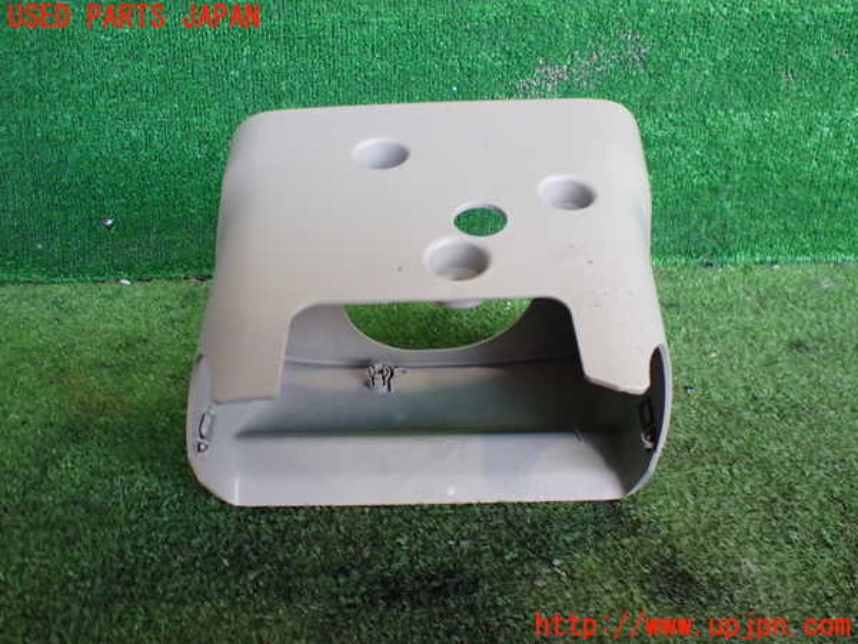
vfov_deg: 46.8
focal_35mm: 30
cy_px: 322
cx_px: 429
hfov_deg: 60.0
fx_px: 744
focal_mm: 5.4
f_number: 2.3
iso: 400
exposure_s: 1/125
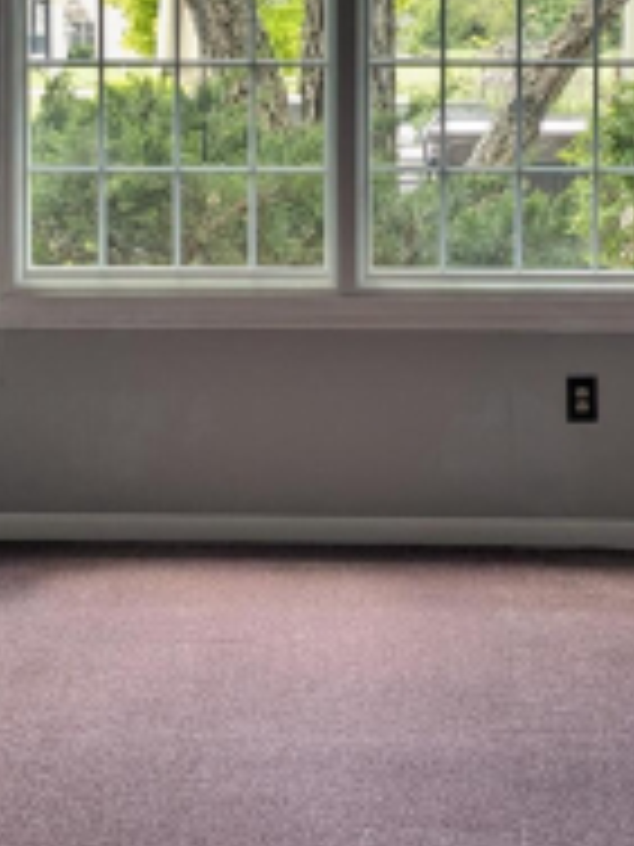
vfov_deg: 20.0
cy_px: 79
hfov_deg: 15.4
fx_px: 2344
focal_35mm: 96
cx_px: 315
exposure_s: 1/133
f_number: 1.73
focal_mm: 4.38
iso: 53
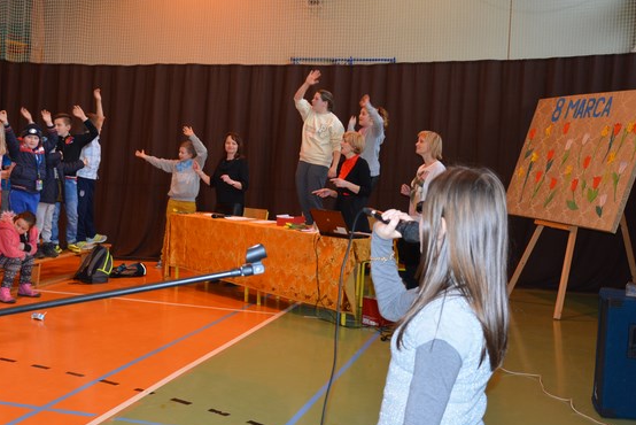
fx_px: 919
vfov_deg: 26.0
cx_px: 304
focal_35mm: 52
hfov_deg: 38.2
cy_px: 197
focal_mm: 24
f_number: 3.8
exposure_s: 1/60
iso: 640
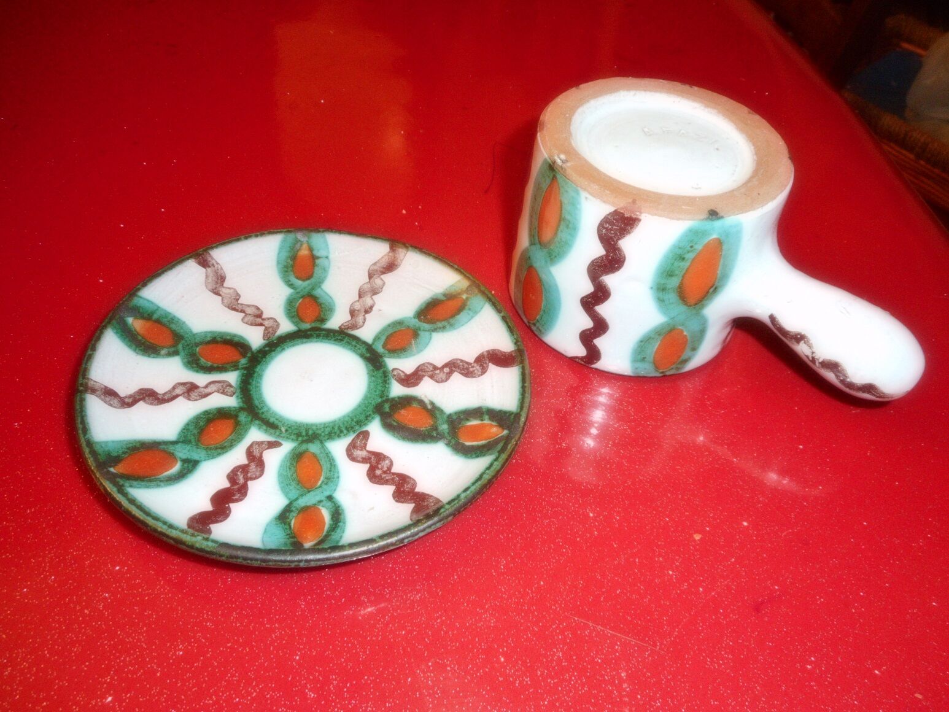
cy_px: 356
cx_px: 474
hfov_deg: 61.7
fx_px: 795
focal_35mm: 29
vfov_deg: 48.2
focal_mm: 5.2
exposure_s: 1/25
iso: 400
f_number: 4
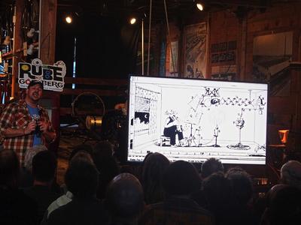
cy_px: 112
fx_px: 800
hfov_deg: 21.3
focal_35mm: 92
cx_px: 150
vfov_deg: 16.1
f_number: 2.8
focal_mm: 19.6
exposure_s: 1/60
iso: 500
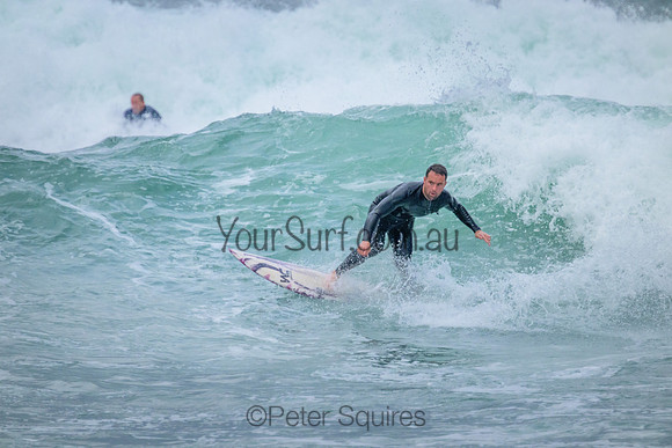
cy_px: 224
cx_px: 336
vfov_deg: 1.7
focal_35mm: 800
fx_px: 14936
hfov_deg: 2.6
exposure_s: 1/1600
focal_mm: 800
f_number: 11
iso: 3200
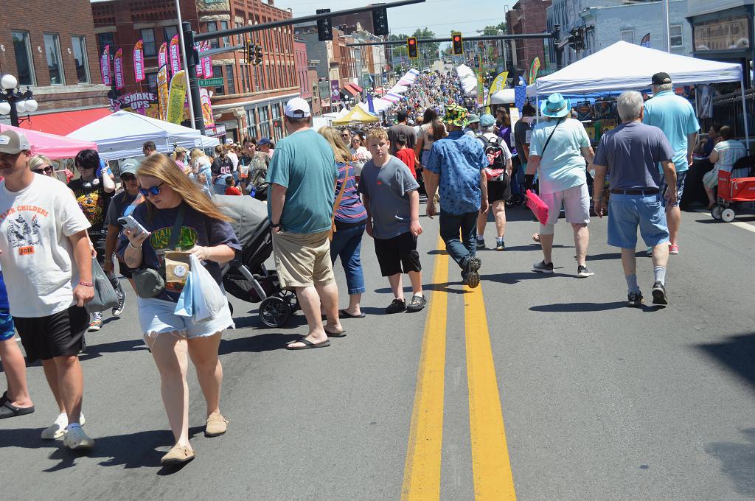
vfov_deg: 29.8
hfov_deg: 43.7
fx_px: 943
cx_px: 378
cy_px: 250
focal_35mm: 45
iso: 100
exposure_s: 1/250
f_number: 8
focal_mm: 30
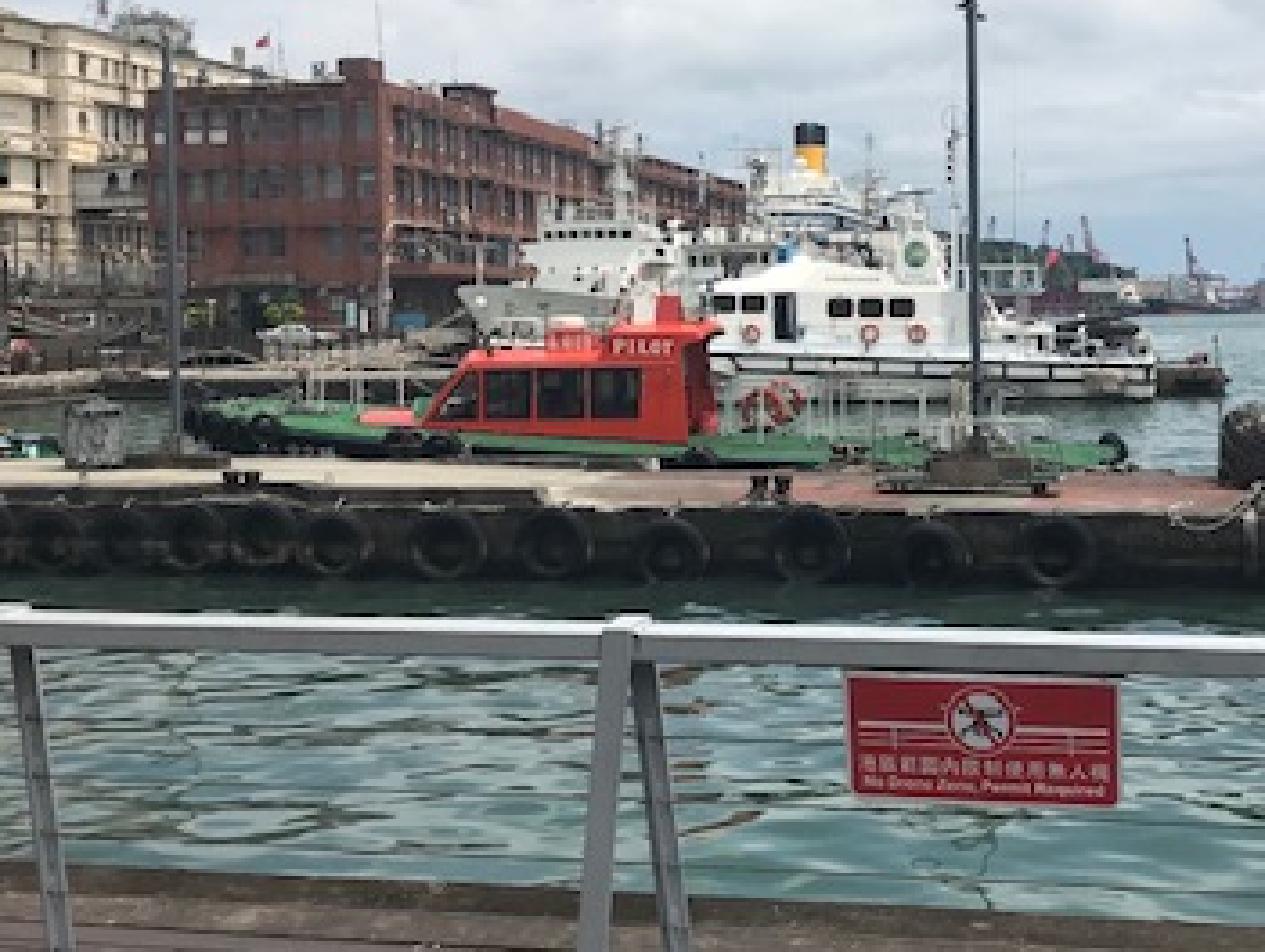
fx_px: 1866
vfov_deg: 28.6
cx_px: 775
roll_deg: +0.9
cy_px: 407
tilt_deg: -0.9
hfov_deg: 37.3
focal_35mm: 51
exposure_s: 1/3831
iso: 20
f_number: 1.8
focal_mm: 3.99
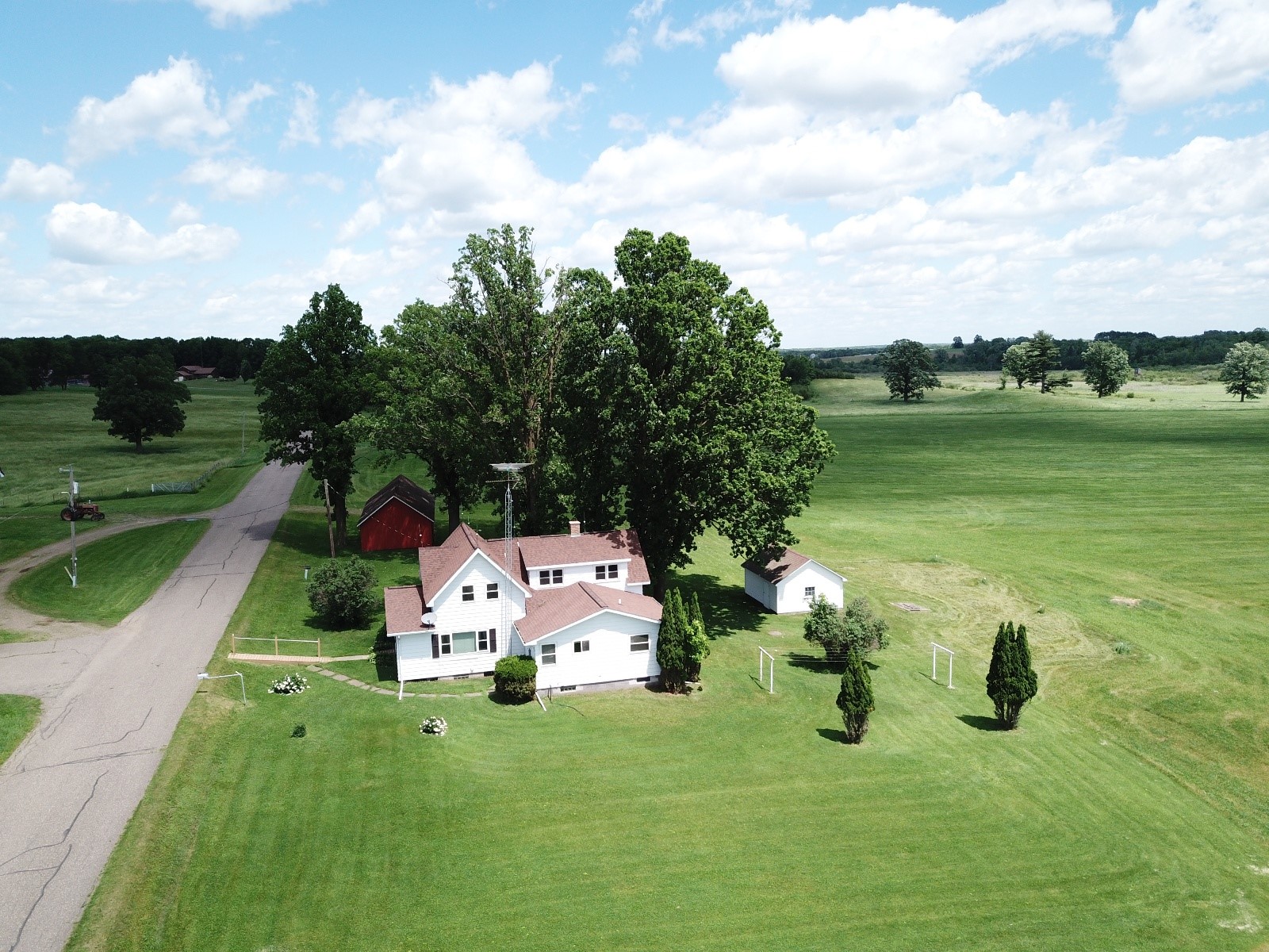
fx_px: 953
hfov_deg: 67.3
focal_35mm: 26
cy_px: 476
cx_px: 634
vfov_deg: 53.1
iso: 100
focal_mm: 4.73
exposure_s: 1/935
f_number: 2.2
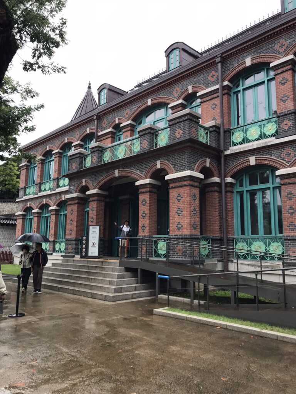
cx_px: 148
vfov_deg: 63.4
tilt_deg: +10.4
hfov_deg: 49.7
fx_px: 319
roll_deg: -1.5
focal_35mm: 28
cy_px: 197
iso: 40
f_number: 1.8
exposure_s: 1/120
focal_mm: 3.99
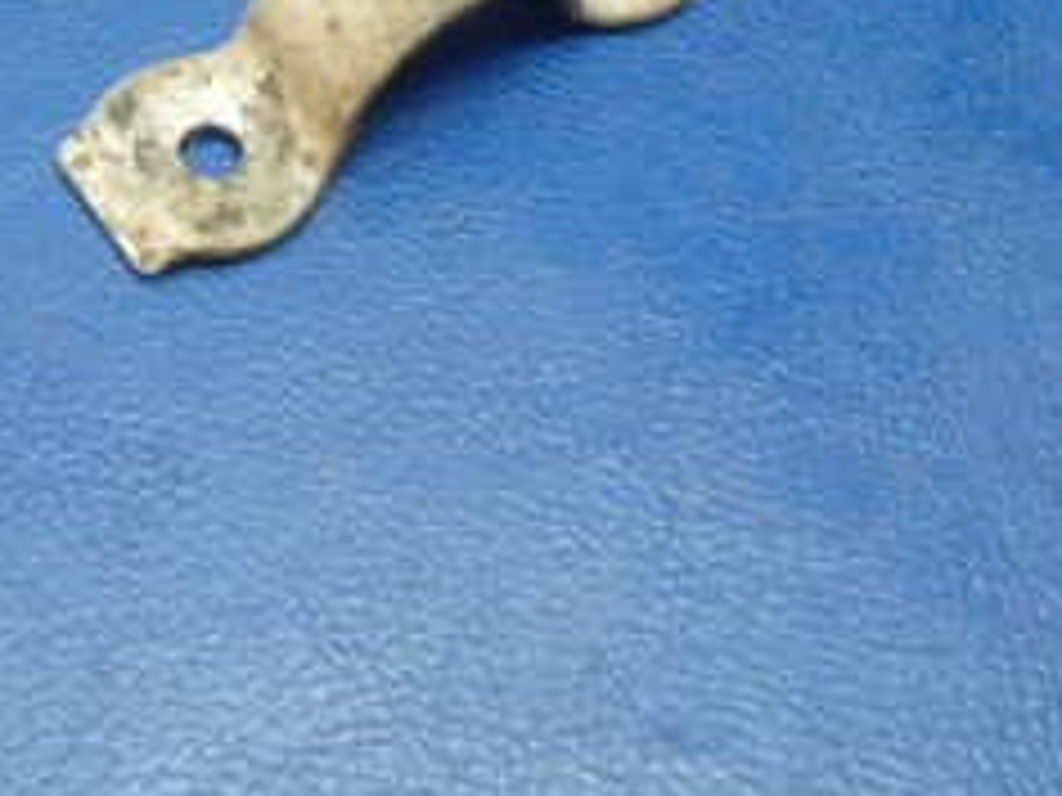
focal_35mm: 76
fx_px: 2332
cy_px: -121
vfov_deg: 18.5
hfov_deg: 24.6
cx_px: 32
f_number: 3.9
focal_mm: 5
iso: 640
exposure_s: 1/30
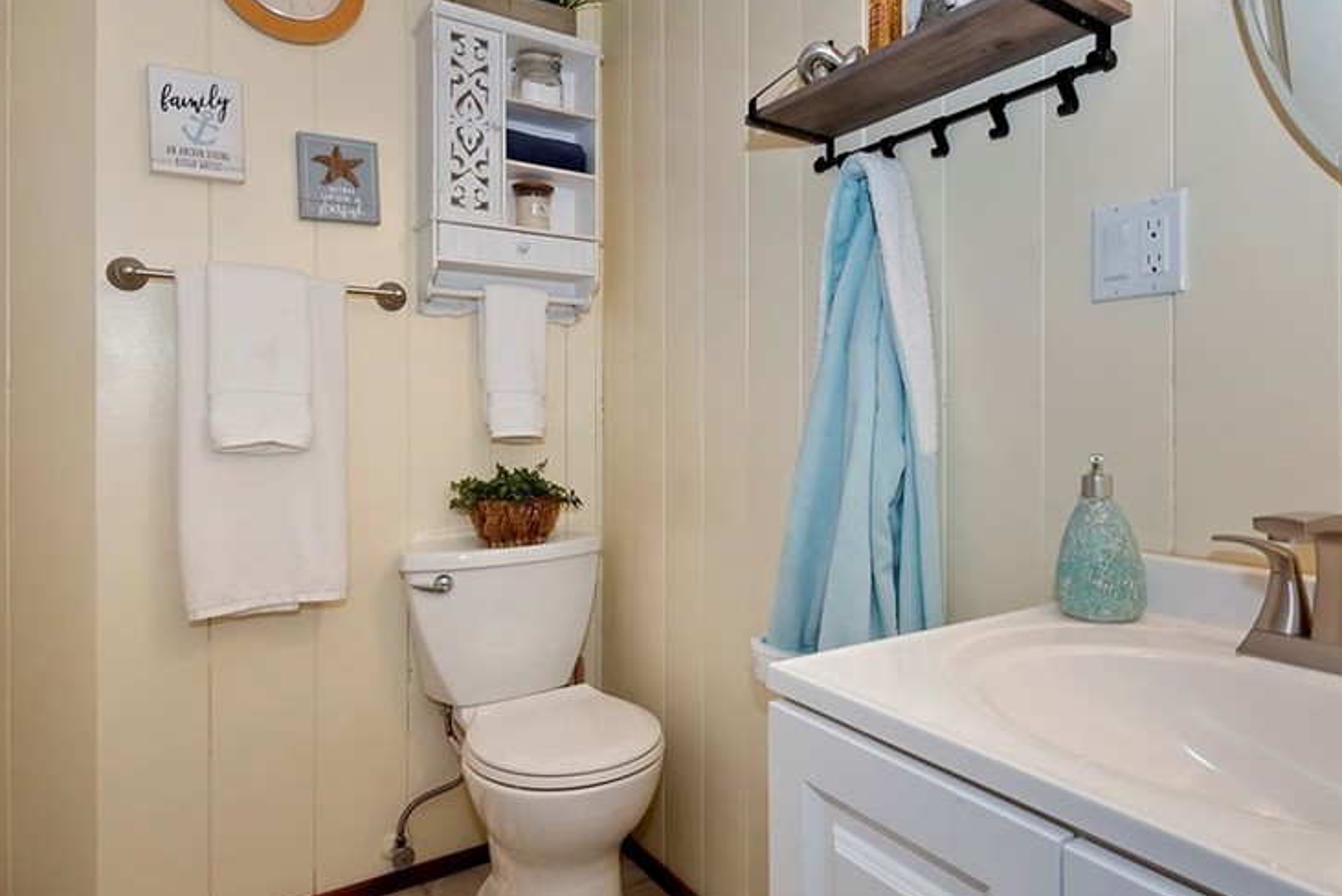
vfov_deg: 59.5
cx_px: 810
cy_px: 432
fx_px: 783
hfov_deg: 80.2
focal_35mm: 21
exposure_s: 1/30
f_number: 8
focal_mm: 10
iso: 400
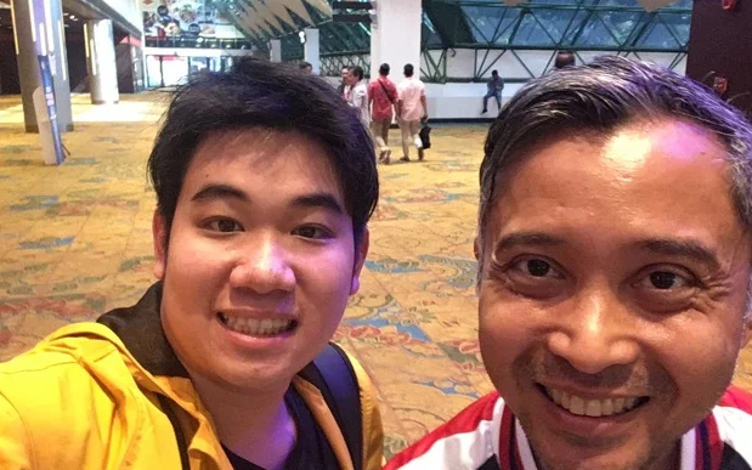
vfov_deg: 37.3
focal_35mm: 34
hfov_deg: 56.7
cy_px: 250
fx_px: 697
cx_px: 380
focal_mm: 2.15
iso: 500
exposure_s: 1/33
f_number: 2.4
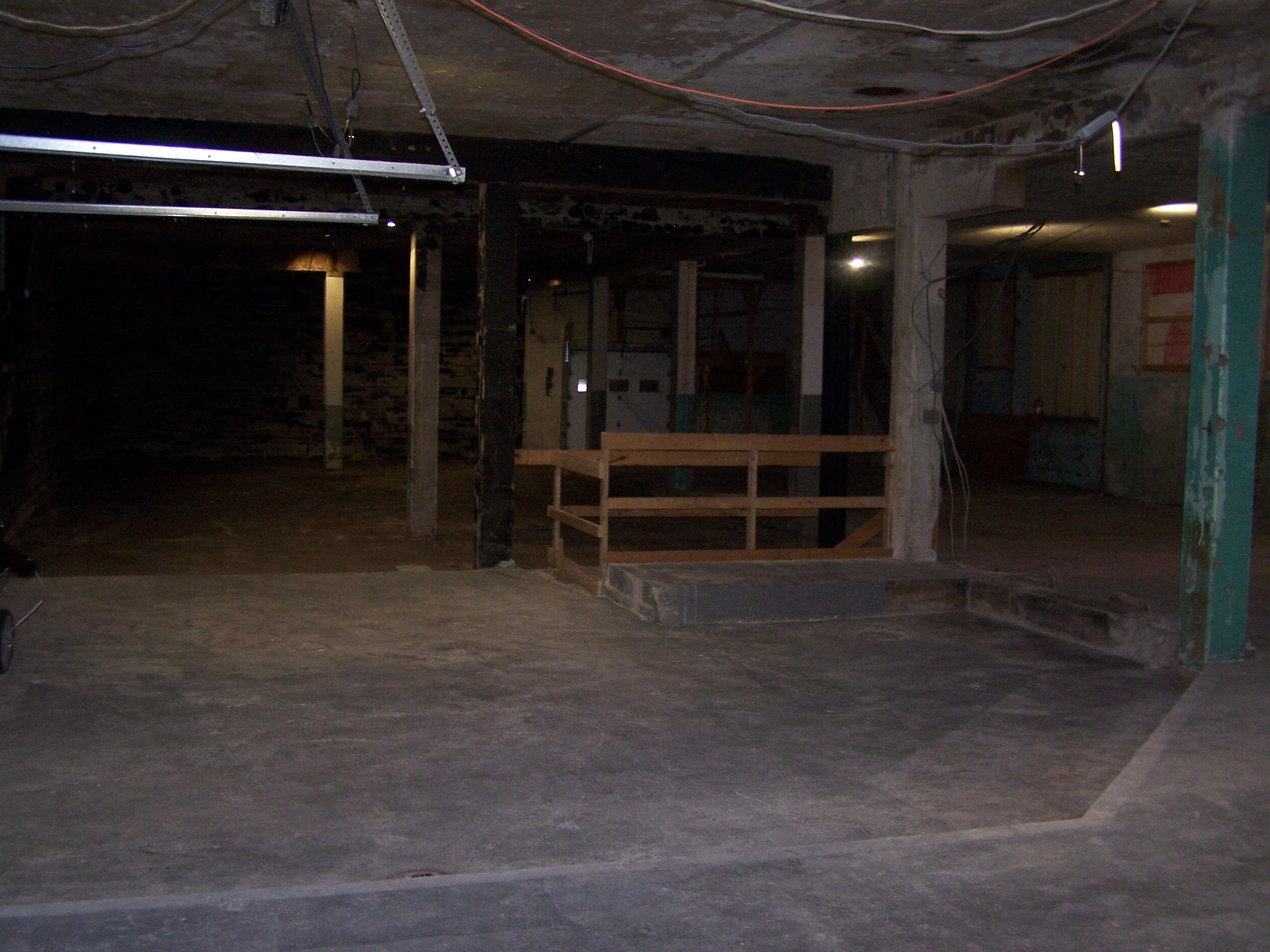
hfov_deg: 47.9
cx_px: 638
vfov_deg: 36.8
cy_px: 479
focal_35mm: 39
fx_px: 1431
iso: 140
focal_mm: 6.3
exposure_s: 1/60
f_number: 2.8
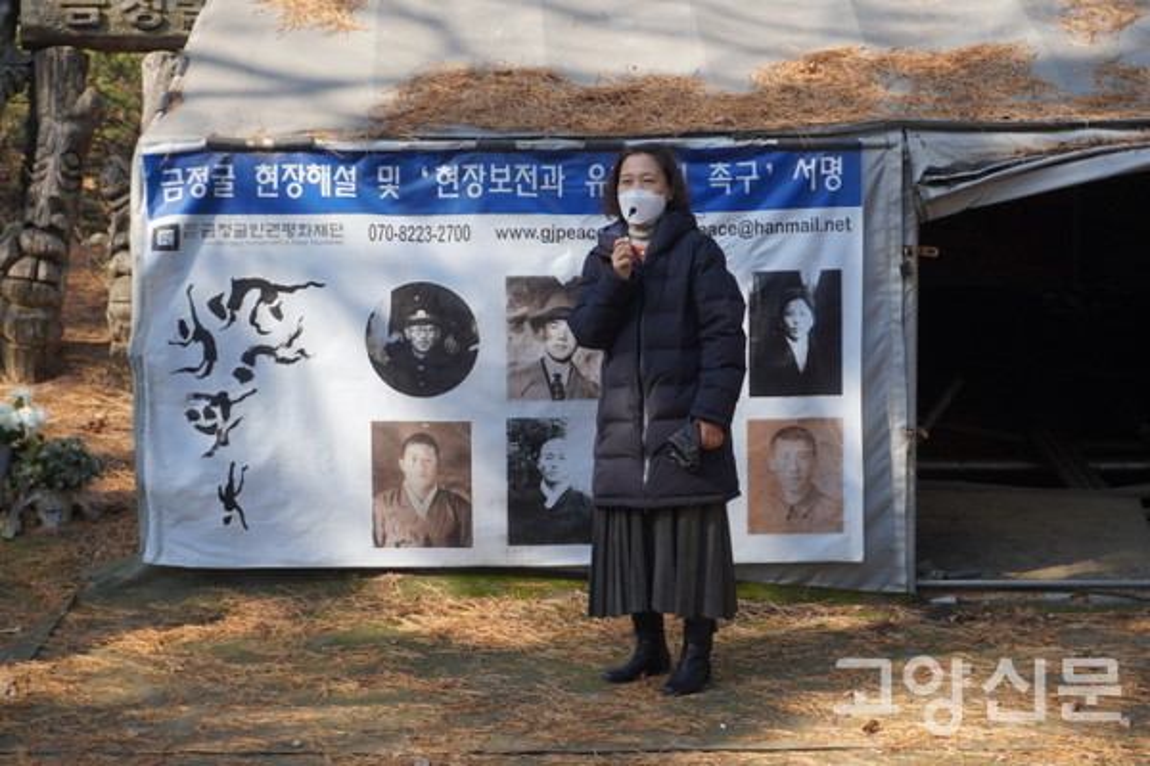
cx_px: 575
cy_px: 383
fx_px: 2060
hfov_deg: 31.2
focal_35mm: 64
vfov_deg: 21.1
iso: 100
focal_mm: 43
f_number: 5.6
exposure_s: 1/160
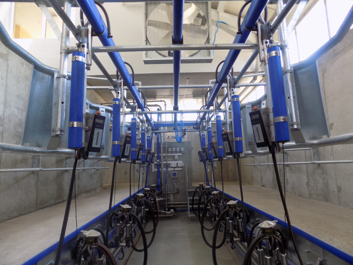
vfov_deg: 58.9
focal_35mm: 23
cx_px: 176
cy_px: 132
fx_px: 235
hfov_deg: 73.9
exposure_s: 1/50
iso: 80
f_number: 3.1
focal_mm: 4
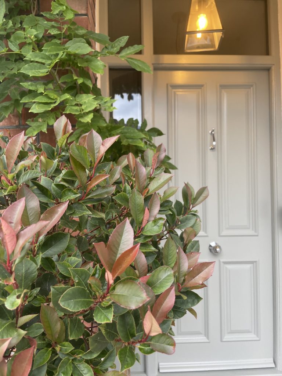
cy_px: 188
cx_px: 141
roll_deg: +0.6
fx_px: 282
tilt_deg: +0.8
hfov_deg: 53.1
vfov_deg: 67.3
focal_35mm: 26
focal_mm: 4.2
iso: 80
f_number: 1.6
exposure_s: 1/121
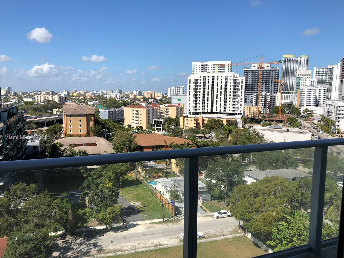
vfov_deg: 45.4
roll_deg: +0.1
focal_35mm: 31
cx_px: 161
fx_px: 308
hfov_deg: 58.3
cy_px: 138
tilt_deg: -7.9
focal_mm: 3.99
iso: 25
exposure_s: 1/2825
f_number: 1.8
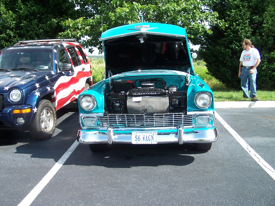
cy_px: 103
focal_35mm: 38
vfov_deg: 37.7
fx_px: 302
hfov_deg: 49.0
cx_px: 138
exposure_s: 1/350
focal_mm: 6.3
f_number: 2.8
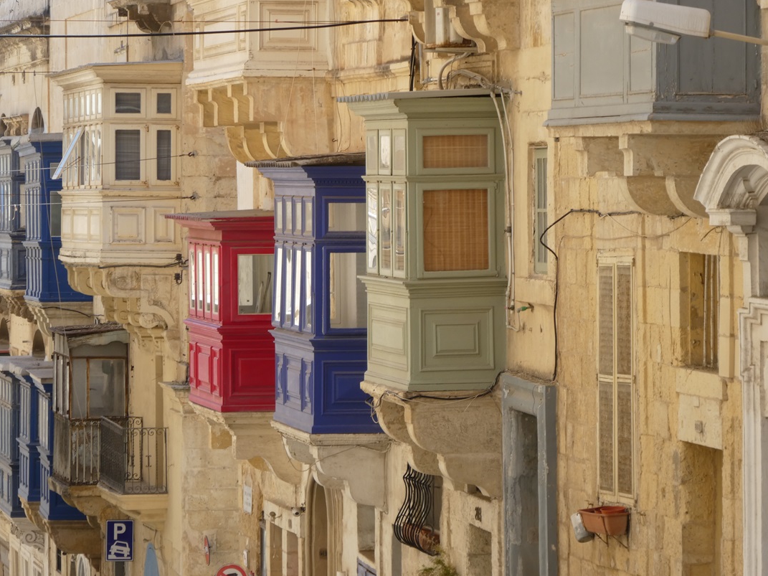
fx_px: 4126
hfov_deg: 10.6
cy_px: 288
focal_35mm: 186
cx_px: 385
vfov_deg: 8.0
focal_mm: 33.2
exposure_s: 1/125
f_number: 5.6
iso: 80
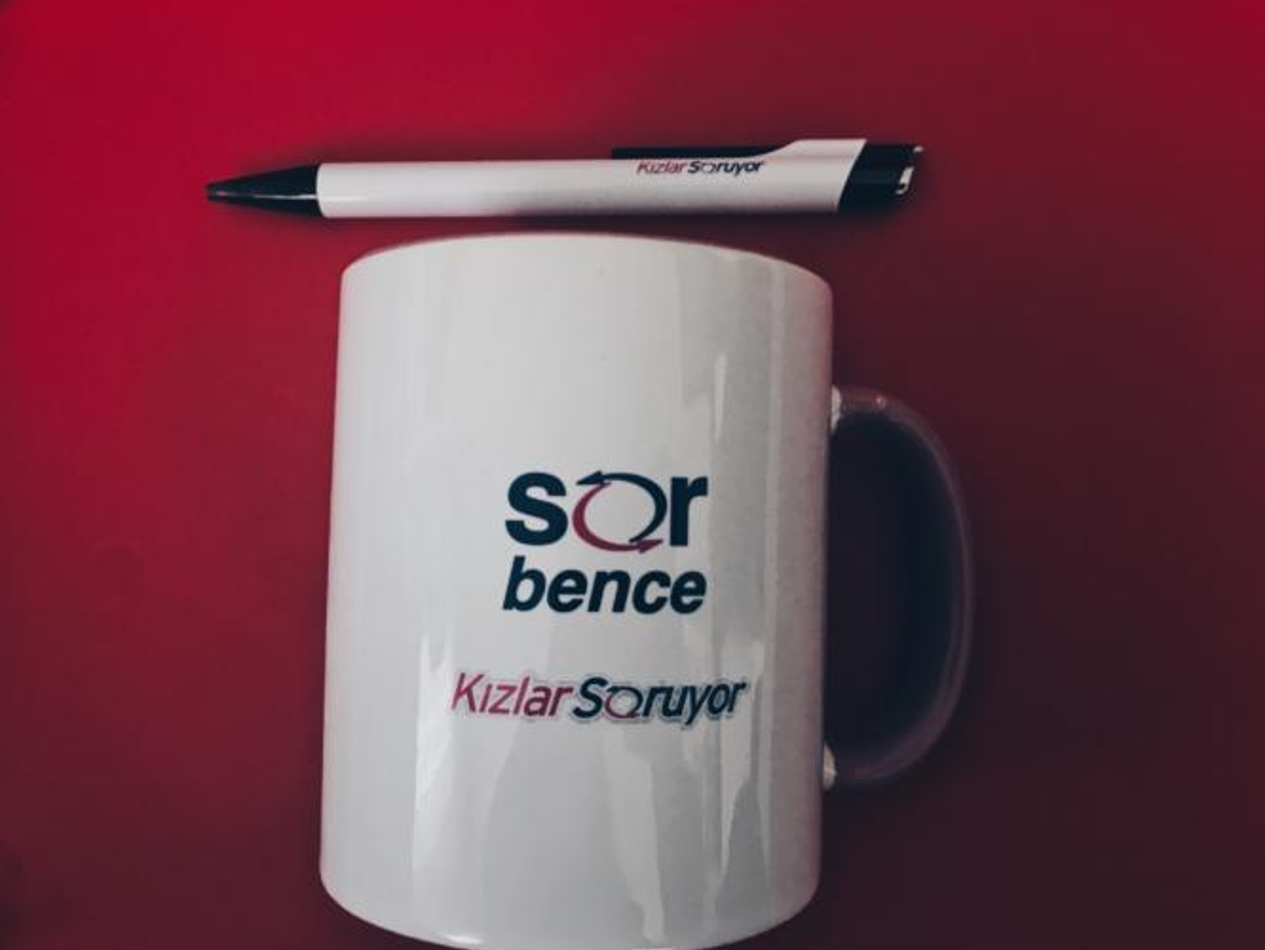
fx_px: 1060
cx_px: 614
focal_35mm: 29
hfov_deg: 61.6
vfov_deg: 48.3
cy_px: 481
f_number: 1.8
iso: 40
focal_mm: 3.99
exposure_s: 1/25
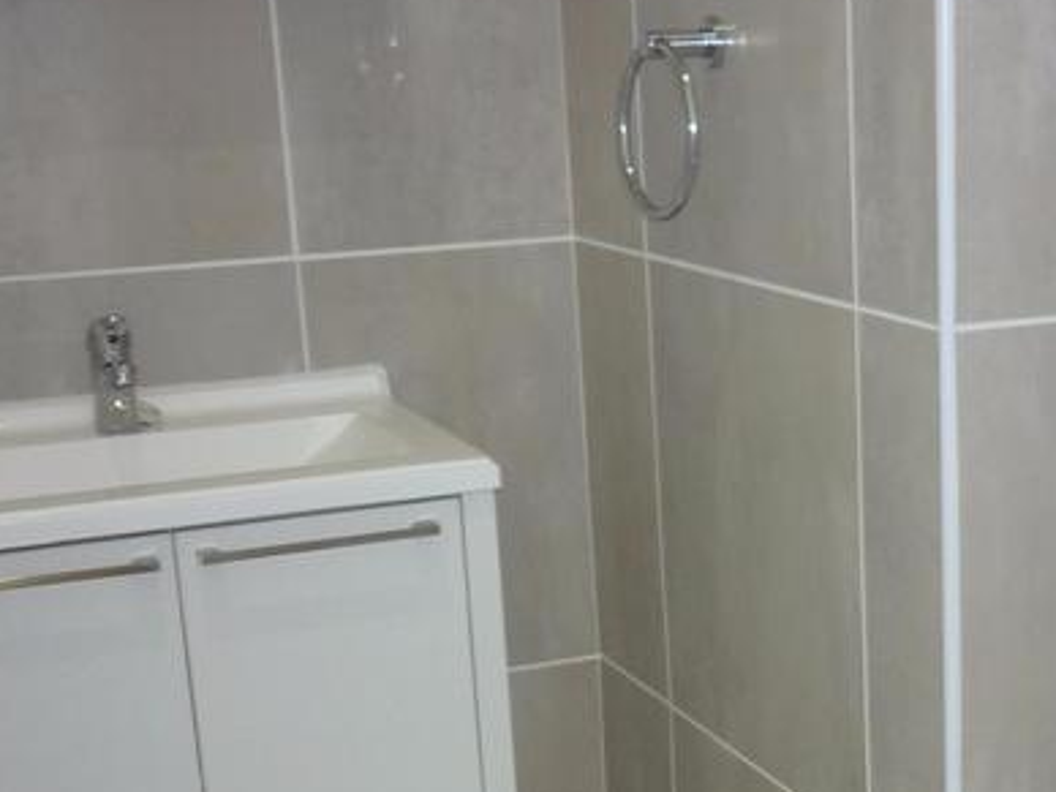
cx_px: 887
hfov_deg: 27.8
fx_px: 2074
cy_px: 689
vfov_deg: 21.2
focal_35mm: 68
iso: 100
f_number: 2.8
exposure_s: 1/30
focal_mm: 5.5
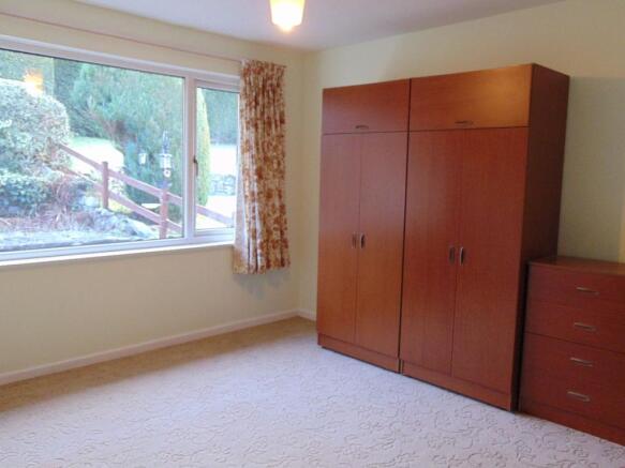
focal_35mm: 30
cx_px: 312
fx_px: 542
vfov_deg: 46.8
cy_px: 234
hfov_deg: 60.0
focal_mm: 5.4
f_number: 3.1
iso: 250
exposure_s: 1/30
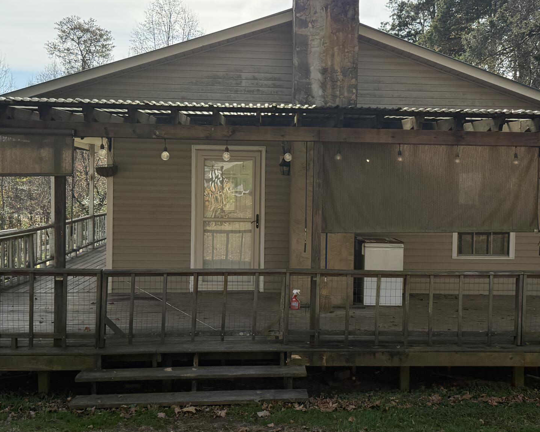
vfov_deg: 30.8
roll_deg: -0.1
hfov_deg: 37.9
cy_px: 210
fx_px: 783
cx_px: 329
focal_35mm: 49
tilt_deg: -1.8
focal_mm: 6.76
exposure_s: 1/2907
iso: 100
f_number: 1.78
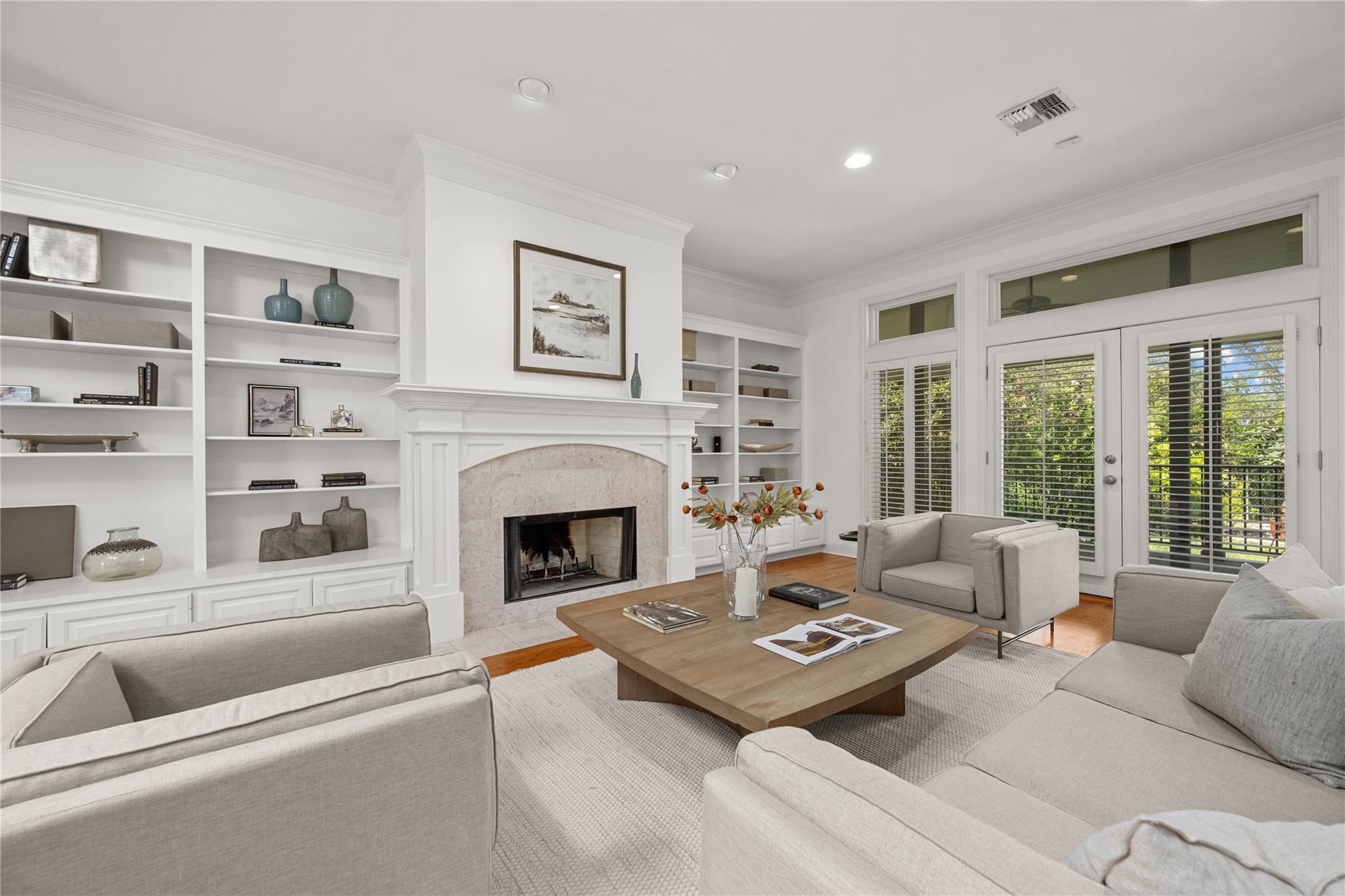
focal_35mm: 14
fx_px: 523
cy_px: 448
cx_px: 672
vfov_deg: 81.2
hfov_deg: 104.3
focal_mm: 14
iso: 800
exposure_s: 1/15
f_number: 8
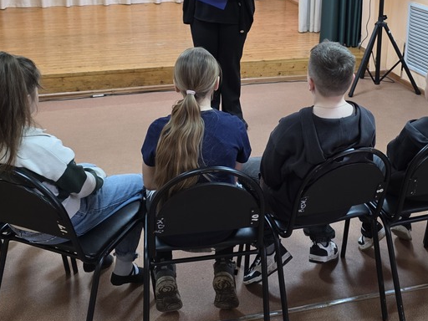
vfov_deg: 30.4
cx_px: 237
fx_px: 569
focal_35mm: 46
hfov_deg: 41.2
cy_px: 43
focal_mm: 6.3
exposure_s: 1/100
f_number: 1.7
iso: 320
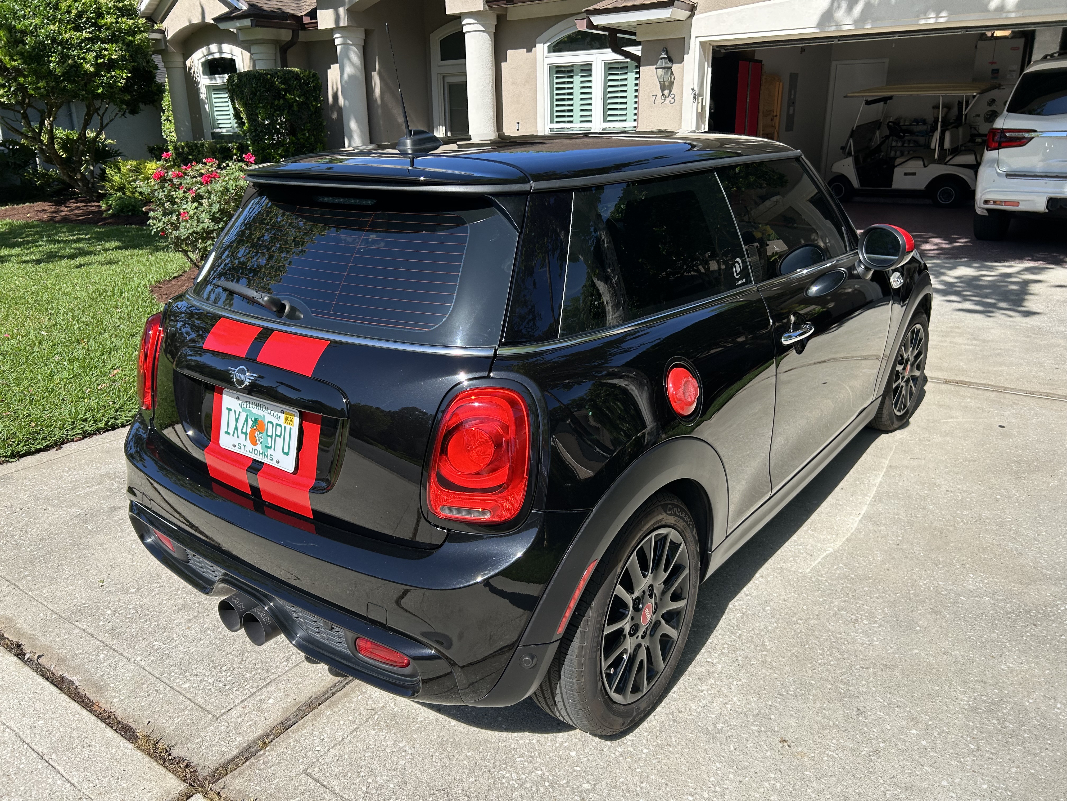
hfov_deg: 67.3
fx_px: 801
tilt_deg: -21.3
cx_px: 534
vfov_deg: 53.1
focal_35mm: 26
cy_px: 400
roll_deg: +0.3
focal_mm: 5.7
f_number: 1.5
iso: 50
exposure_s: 1/3356
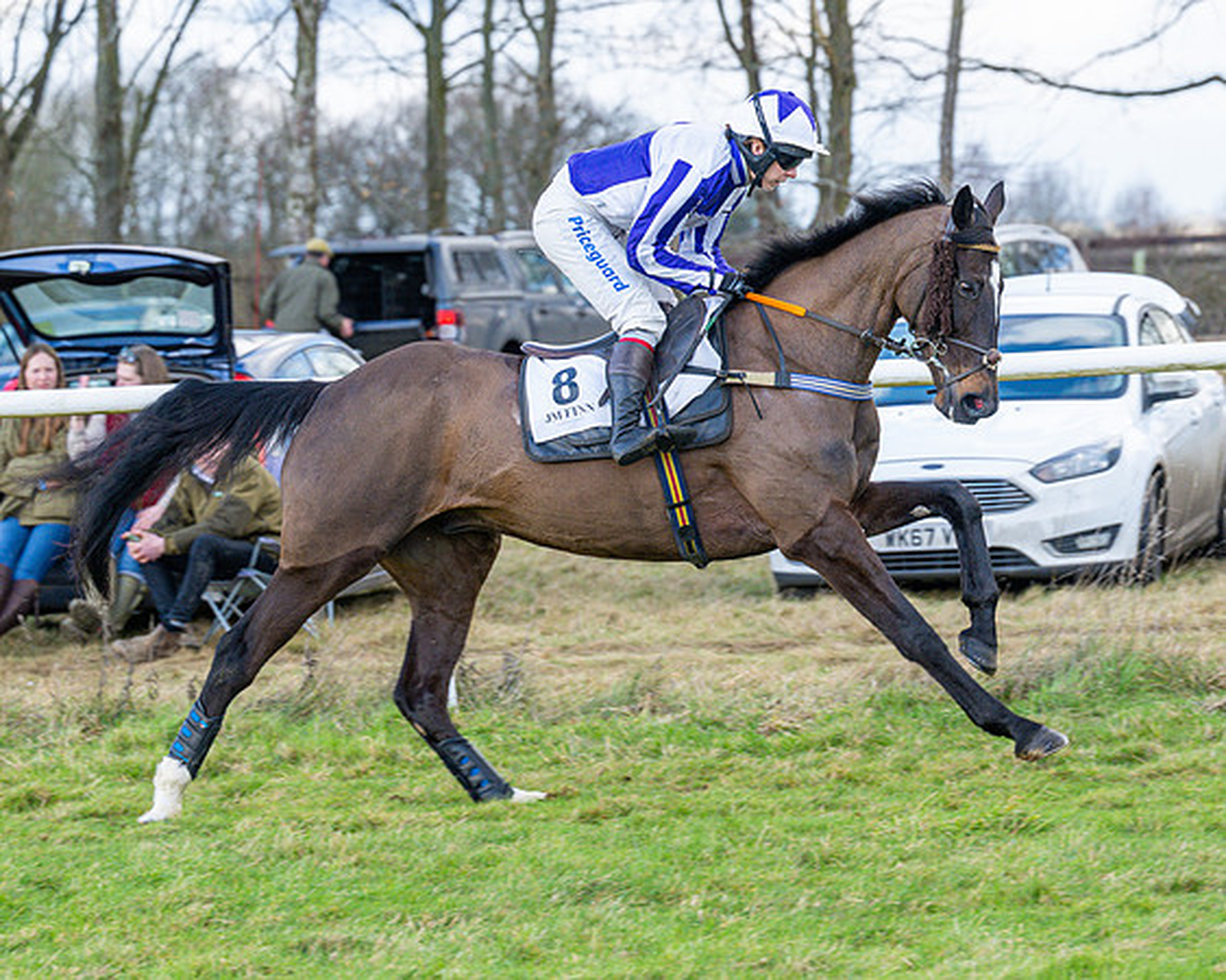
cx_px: 681
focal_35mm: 191
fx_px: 6946
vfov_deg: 8.1
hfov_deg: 10.1
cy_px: 502
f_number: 4
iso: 500
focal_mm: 110
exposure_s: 1/1000
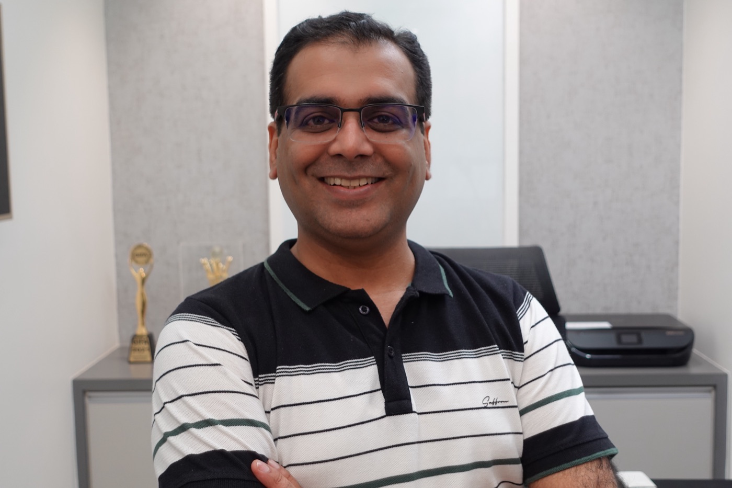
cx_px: 366
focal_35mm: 44
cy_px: 244
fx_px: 894
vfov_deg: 30.5
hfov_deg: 44.5
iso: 250
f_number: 2.8
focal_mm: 16.5
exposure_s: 1/50
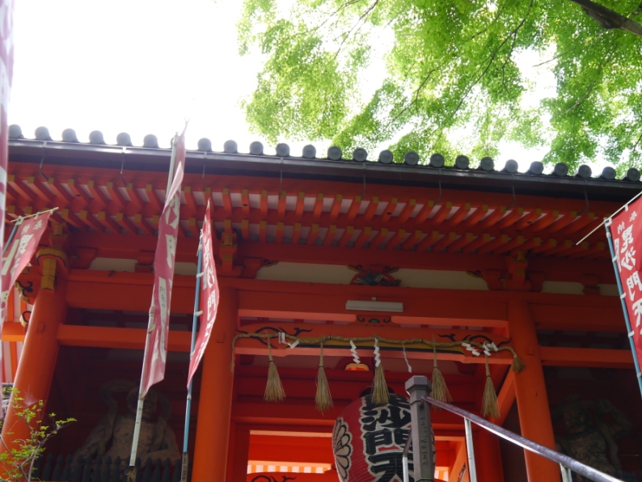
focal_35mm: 49
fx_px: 909
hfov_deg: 38.8
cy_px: 285
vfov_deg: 29.6
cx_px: 375
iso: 160
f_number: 4.2
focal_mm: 19
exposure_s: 1/60
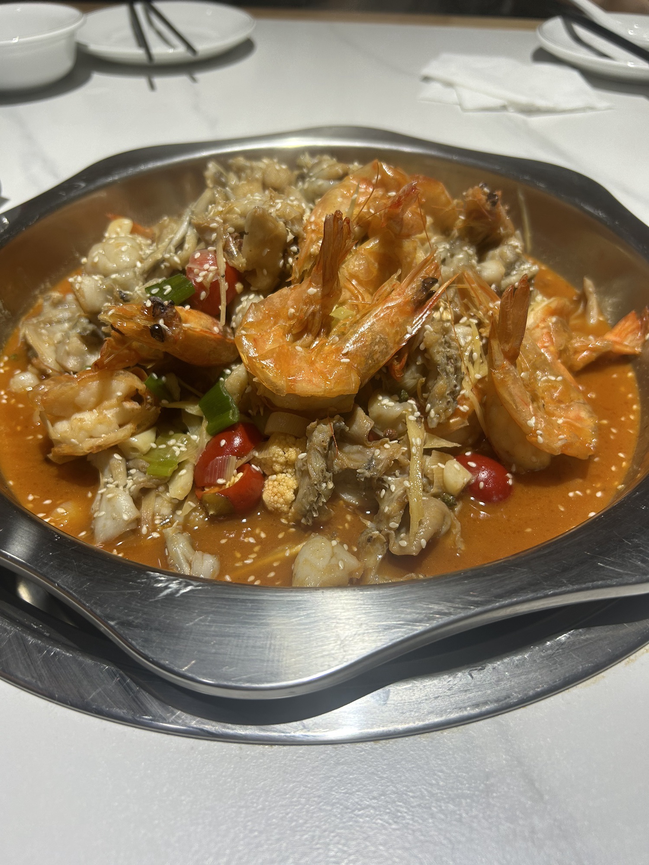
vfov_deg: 67.3
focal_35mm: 26
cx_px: 324
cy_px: 432
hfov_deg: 53.1
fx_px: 650
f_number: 1.5
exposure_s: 1/255
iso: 40
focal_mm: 5.7
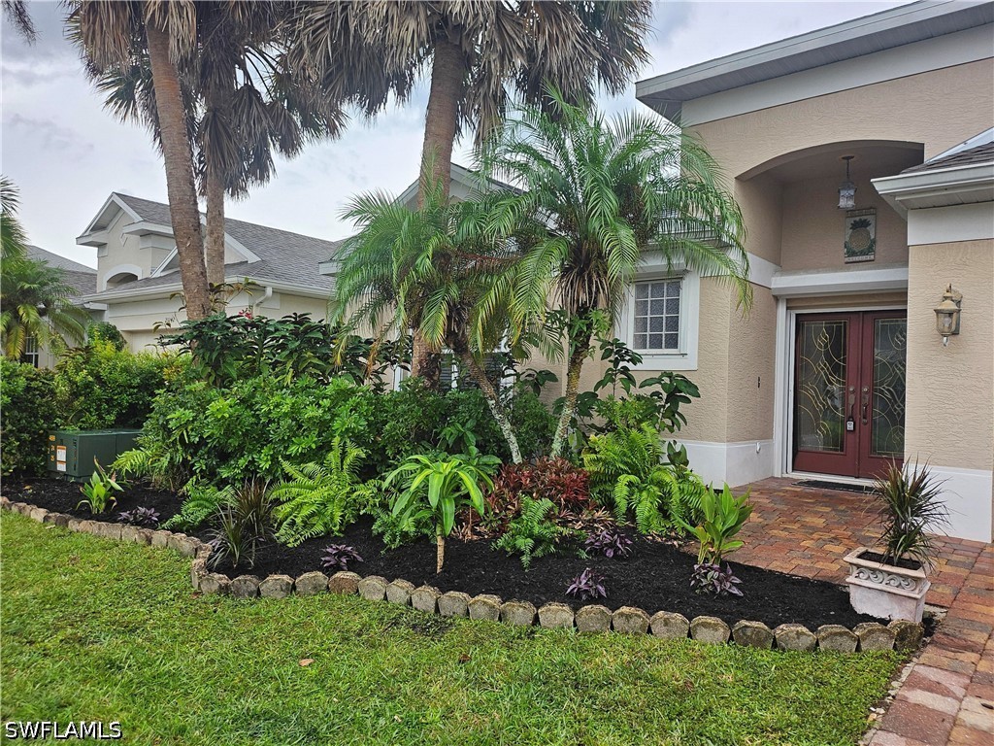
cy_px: 373
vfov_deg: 56.8
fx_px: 689
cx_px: 497
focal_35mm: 24
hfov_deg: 71.6
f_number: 1.8
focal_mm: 5
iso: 64
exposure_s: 1/180
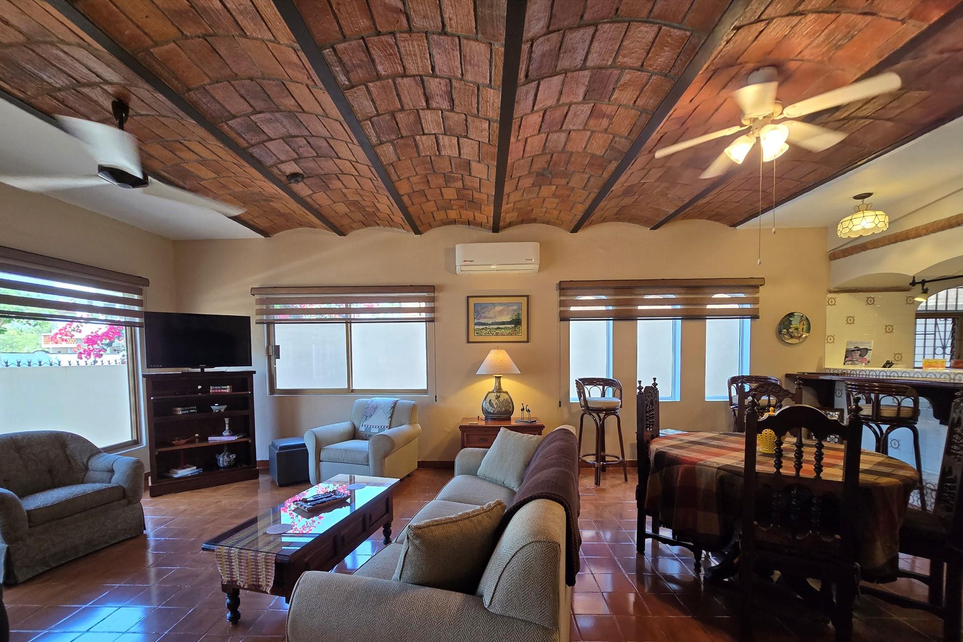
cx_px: 471
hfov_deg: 104.2
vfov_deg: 80.6
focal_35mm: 14
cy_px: 372
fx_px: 374
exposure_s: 1/60
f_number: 2.2
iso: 160
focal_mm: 2.2
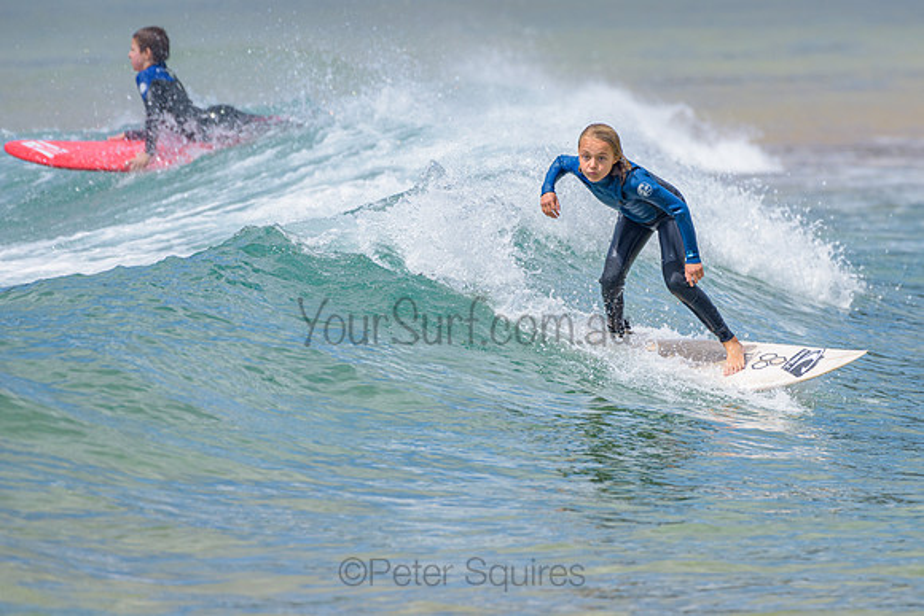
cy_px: 303
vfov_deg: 2.2
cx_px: 567
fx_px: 15745
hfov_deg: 3.4
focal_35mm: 613
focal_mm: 500
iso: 320
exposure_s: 1/2000
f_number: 5.6
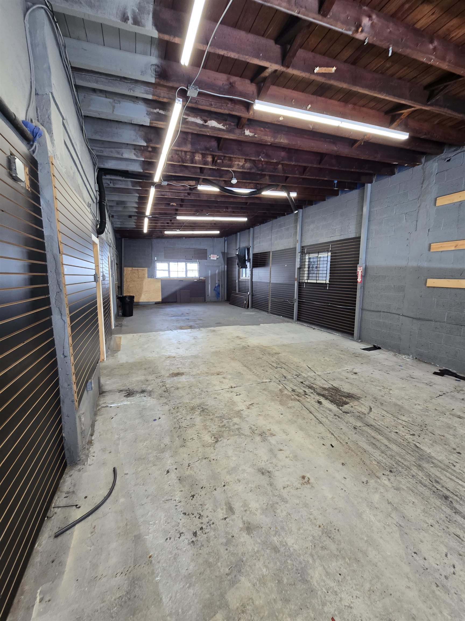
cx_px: 232
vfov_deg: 106.2
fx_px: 233
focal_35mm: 13
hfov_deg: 89.9
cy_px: 310
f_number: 2.2
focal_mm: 2.2
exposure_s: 1/60
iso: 64
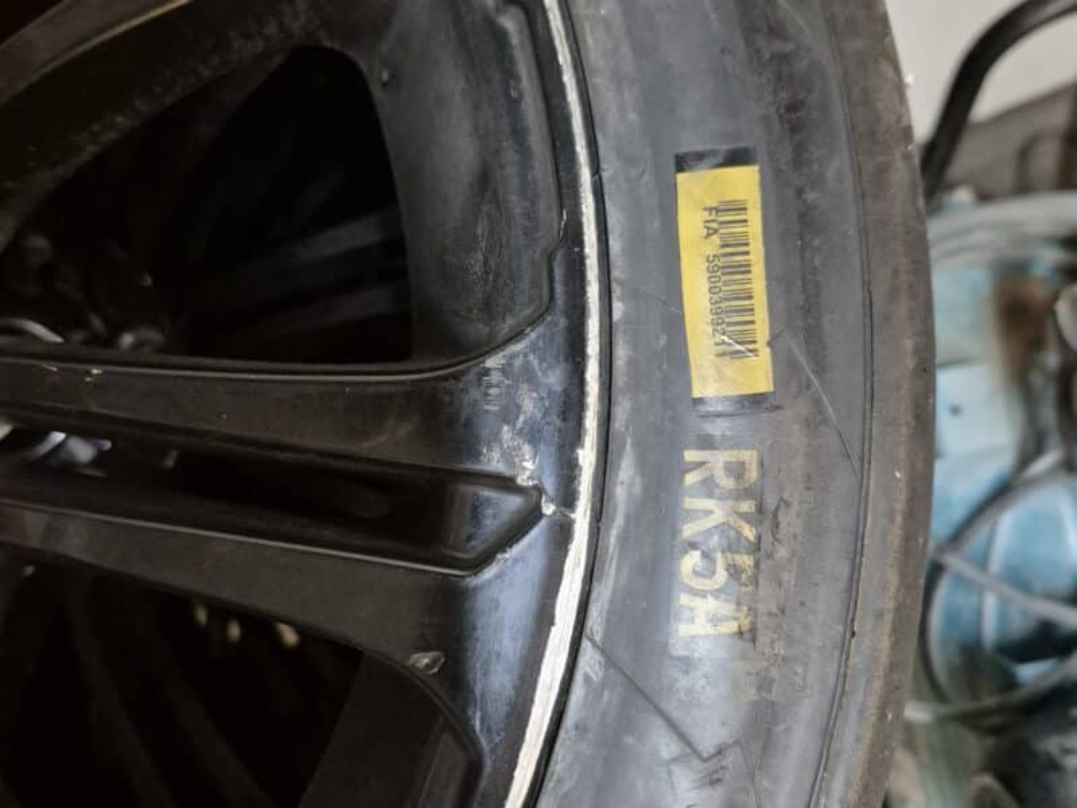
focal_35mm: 23
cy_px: 404
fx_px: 716
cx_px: 538
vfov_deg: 58.9
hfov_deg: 73.9
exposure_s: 1/100
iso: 2000
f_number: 1.8
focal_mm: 5.4
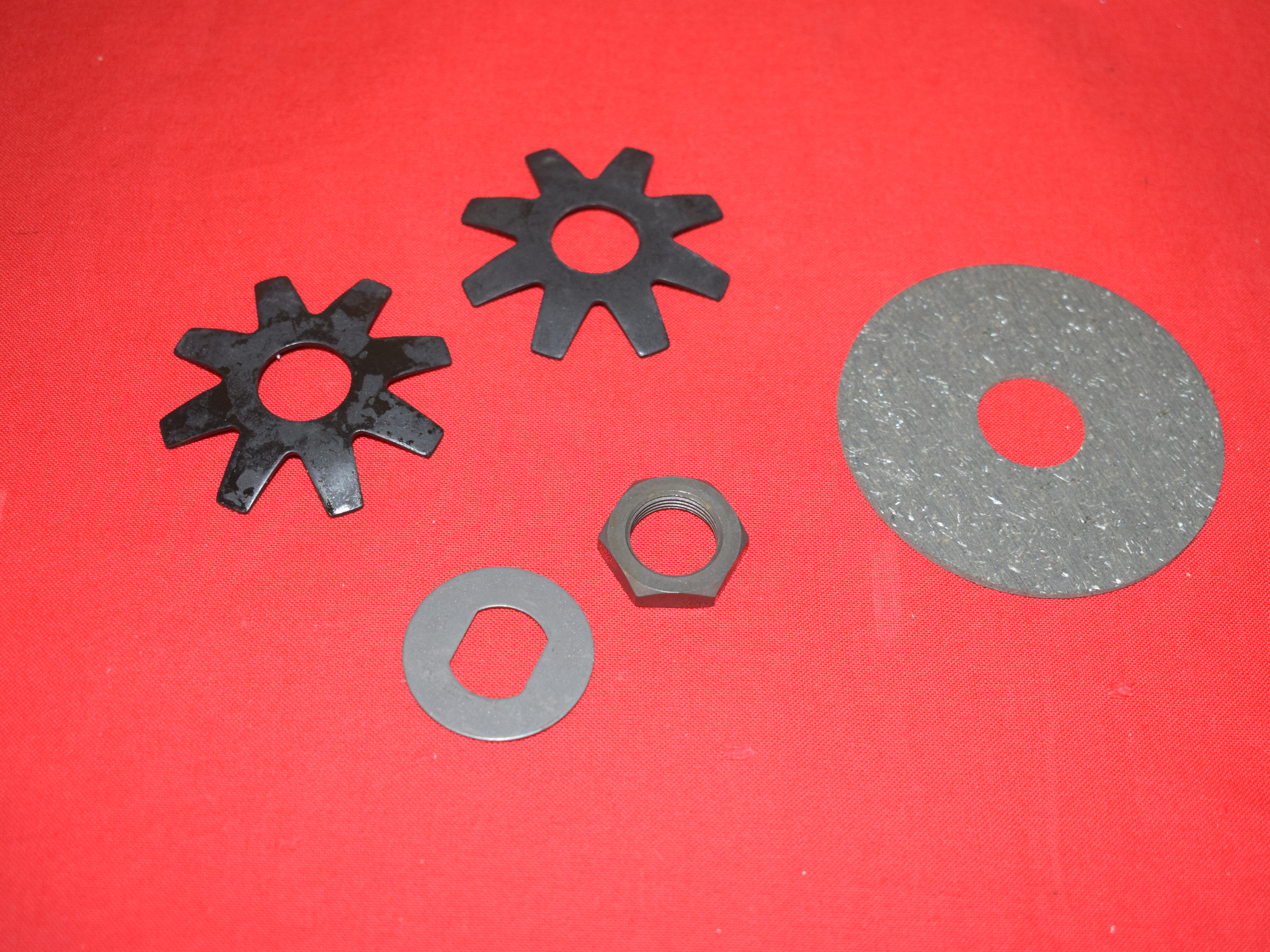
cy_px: 479
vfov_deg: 29.7
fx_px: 1798
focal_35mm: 49
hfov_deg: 38.9
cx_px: 684
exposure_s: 1/125
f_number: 5
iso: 1250
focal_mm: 30
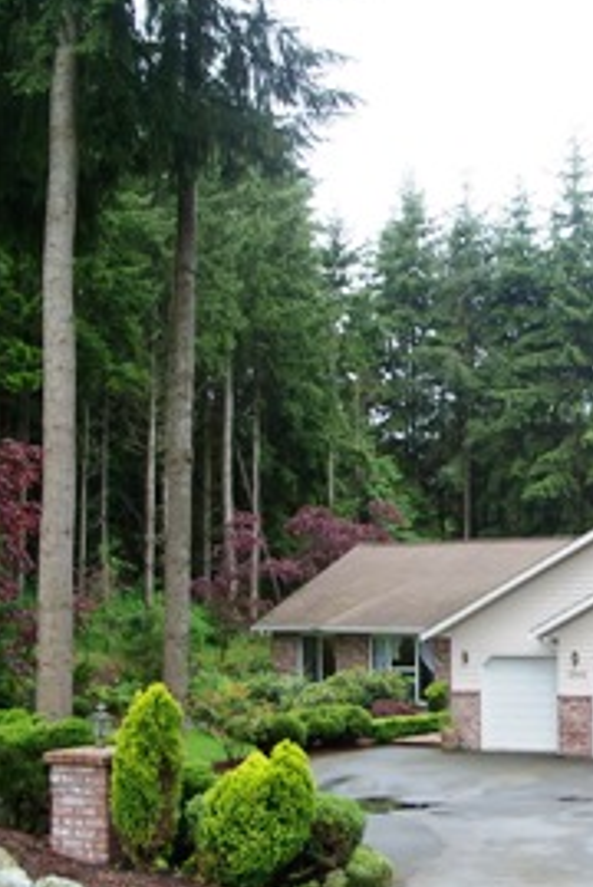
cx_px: 573
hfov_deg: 20.7
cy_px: 478
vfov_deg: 31.4
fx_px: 1577
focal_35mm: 64
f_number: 2.8
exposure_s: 1/80
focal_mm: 7.8
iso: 64
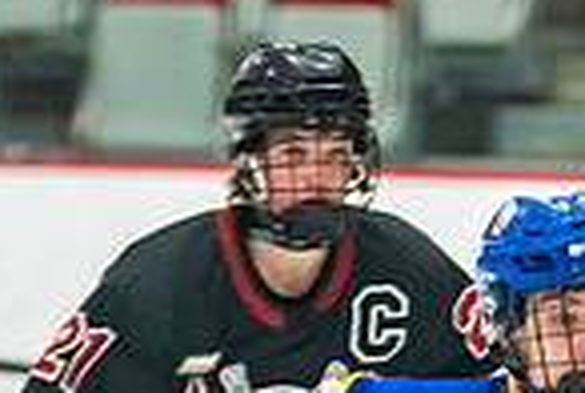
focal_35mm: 1397
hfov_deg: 1.5
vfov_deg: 1.0
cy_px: 667
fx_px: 22747
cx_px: 859
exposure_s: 1/640
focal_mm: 200
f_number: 2.8
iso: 640
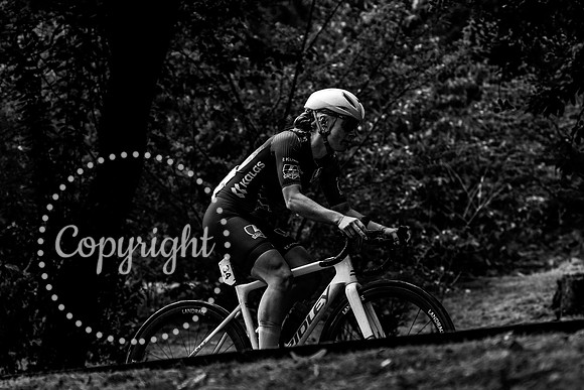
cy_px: 238
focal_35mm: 113
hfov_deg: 18.1
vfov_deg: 12.1
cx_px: 285
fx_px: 1838
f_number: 2.8
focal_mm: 70
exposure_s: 1/1000
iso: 400
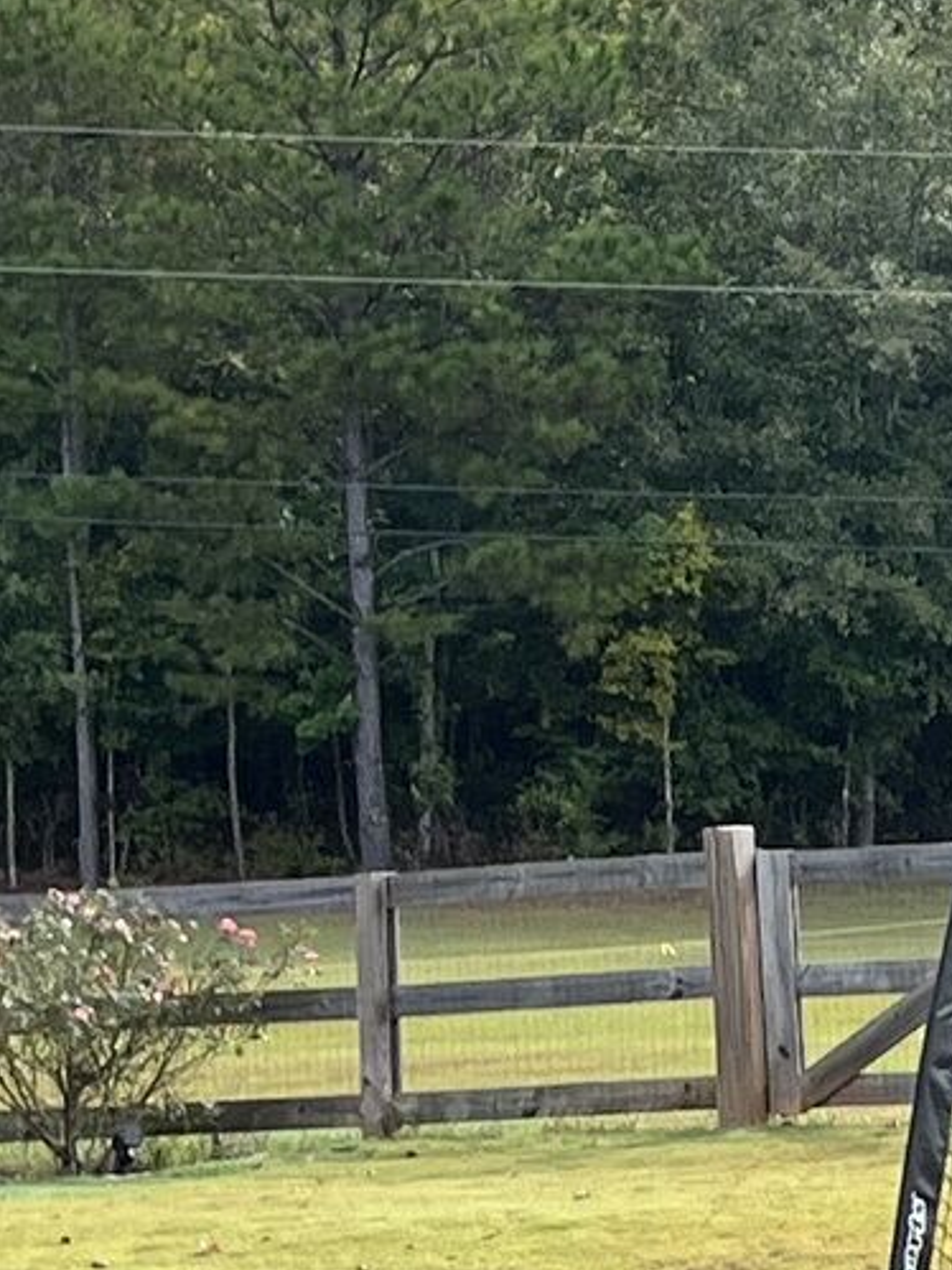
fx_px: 5870
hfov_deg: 8.2
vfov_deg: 12.3
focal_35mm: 160
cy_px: 1130
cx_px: 2599
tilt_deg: -3.0
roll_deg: +0.8
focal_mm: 5.1
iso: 50
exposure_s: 1/1458
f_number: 1.6
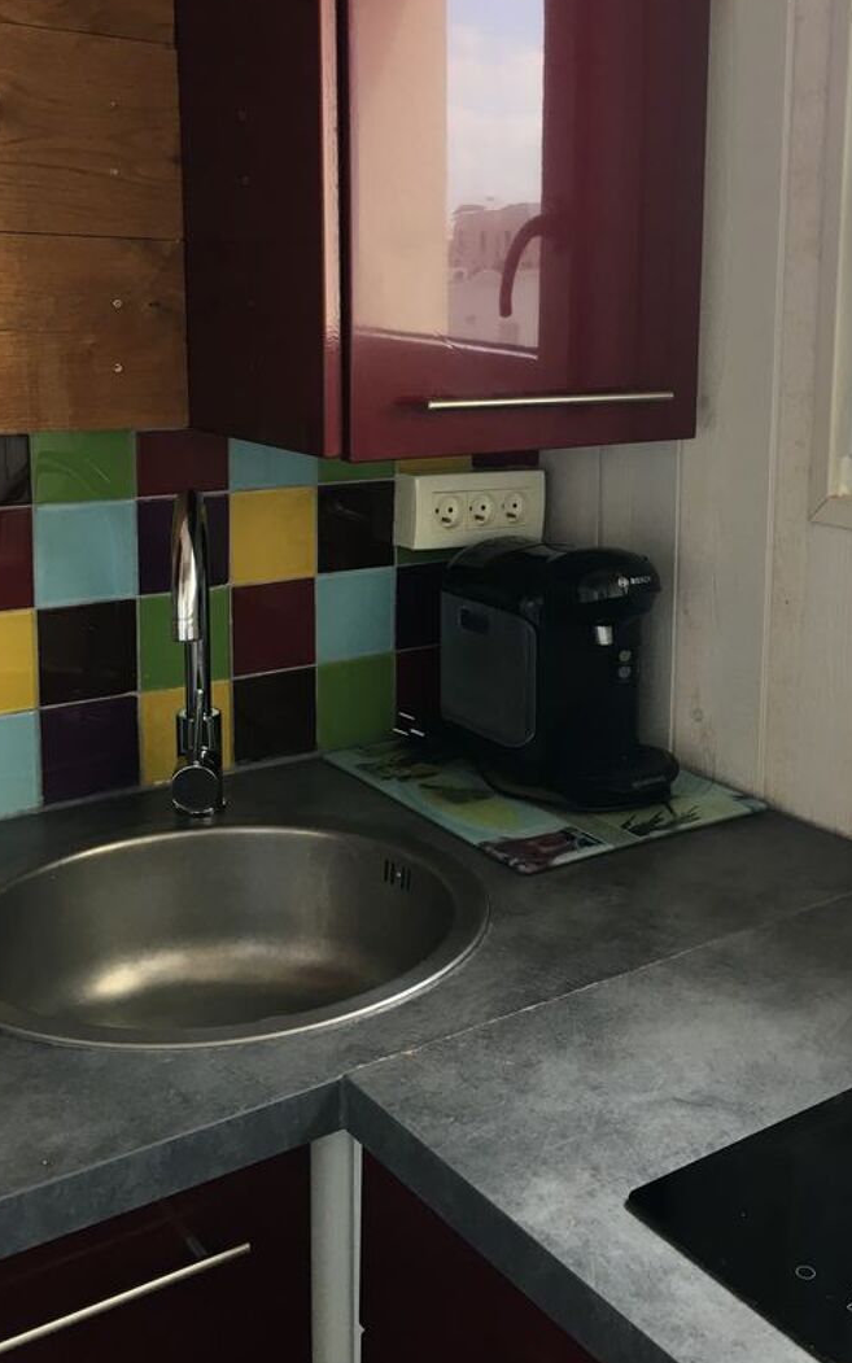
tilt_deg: -5.1
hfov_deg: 32.4
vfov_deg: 49.9
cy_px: 514
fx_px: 1449
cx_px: 593
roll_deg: -1.9
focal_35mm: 39
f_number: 2.2
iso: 32
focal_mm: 4.15
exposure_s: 1/50
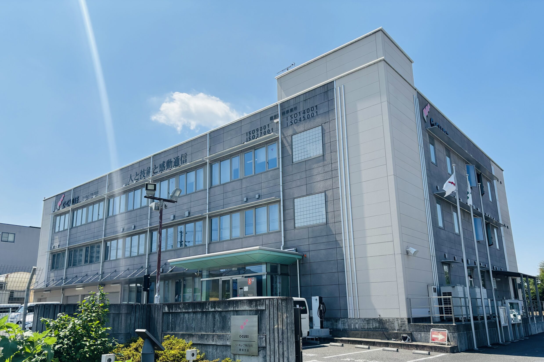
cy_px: 210
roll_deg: +0.1
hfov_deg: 65.5
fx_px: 423
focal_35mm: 28
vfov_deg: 46.2
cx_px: 271
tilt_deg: +12.9
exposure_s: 1/3413
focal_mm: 5.96
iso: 50
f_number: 1.6
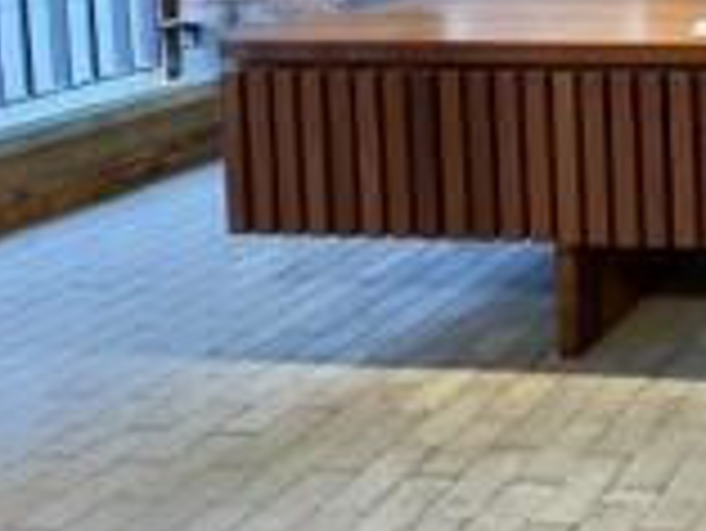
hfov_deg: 26.7
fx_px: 1061
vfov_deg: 25.1
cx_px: 1050
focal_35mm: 52
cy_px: -119
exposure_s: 1/50
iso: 400
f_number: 2.2
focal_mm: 2.22
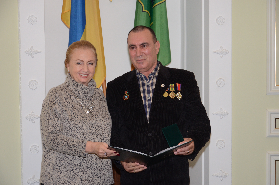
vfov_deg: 15.6
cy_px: 92
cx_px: 140
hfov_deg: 23.4
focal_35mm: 87
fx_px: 673
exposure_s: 1/200
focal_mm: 58
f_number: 5
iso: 800
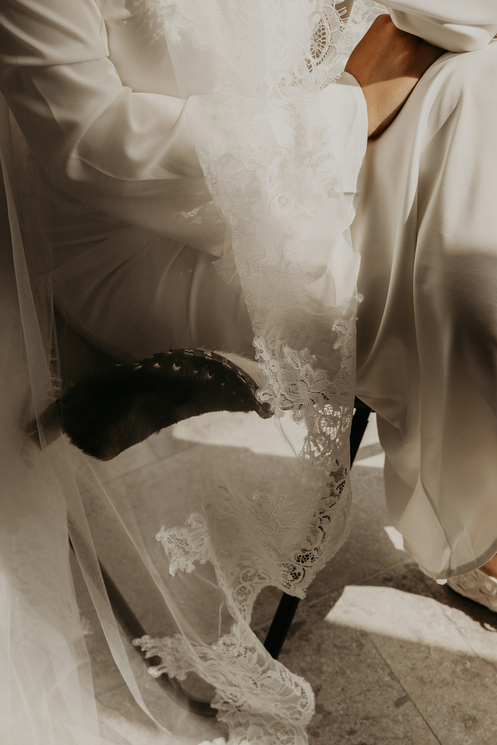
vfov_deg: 35.4
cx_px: 171
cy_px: 563
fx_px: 1139
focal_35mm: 55
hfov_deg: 24.5
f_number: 3.5
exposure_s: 1/1600
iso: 200
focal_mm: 35
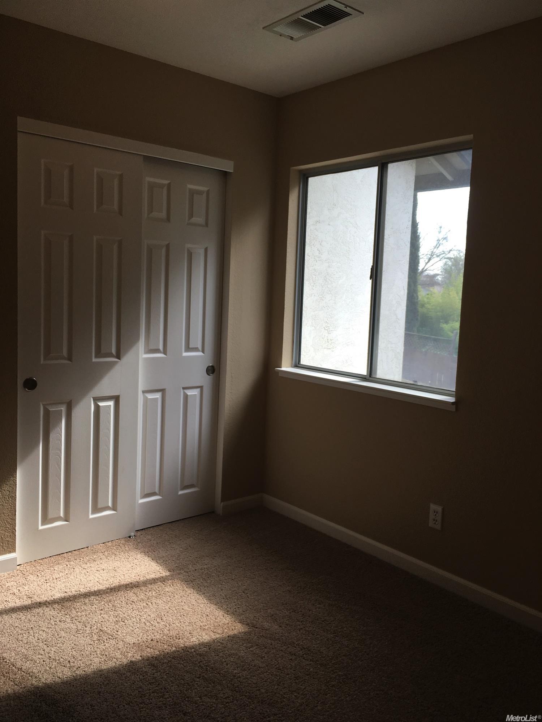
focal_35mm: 29
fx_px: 605
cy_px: 361
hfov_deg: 48.2
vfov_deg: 61.7
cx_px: 271
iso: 25
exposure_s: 1/169
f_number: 2.2
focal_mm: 4.15
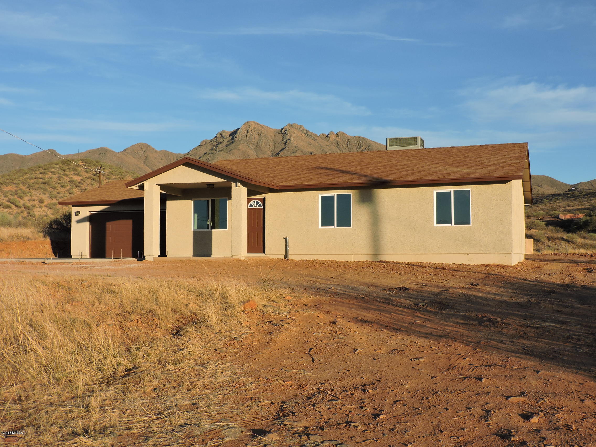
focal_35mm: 40
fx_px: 689
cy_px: 224
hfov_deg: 46.8
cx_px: 298
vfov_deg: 36.0
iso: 100
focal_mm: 7.1
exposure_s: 1/800
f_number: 3.3
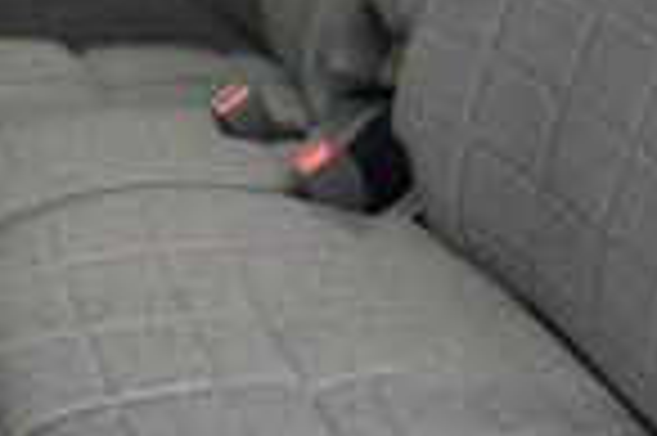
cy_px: -151
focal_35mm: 65
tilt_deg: -14.0
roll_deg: -0.1
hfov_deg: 30.5
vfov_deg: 19.1
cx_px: 171
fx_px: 1185
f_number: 1.6
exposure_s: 1/50
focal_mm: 5.96
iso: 250
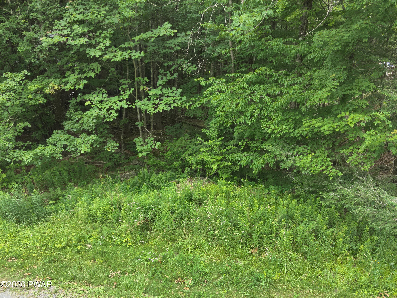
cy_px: 149
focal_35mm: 24
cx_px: 198
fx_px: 275
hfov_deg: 71.6
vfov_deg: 56.8
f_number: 2.8
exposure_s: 1/100
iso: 130
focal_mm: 4.4
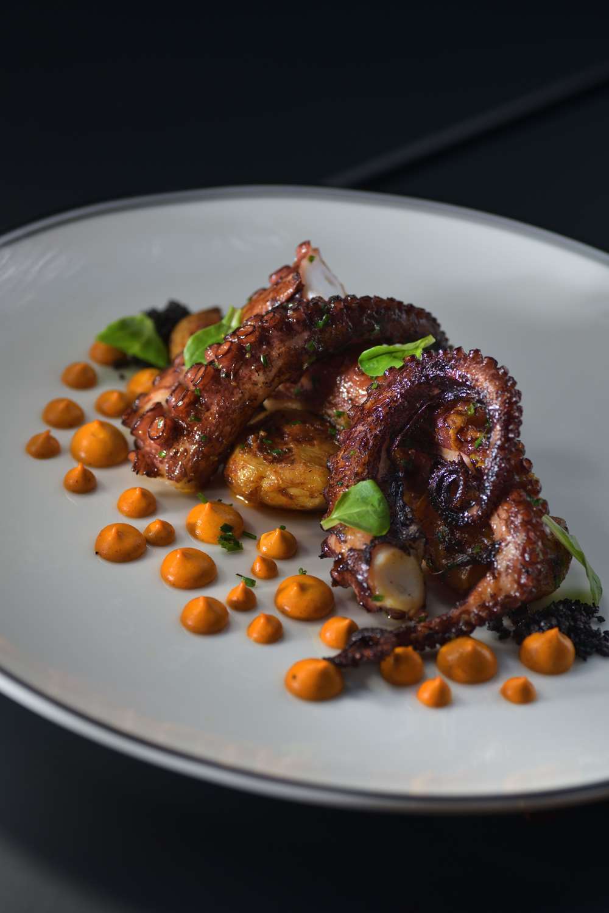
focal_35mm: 90
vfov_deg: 22.6
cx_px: 304
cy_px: 456
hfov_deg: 15.2
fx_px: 2284
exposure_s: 1/160
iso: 200
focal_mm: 90
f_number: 7.1
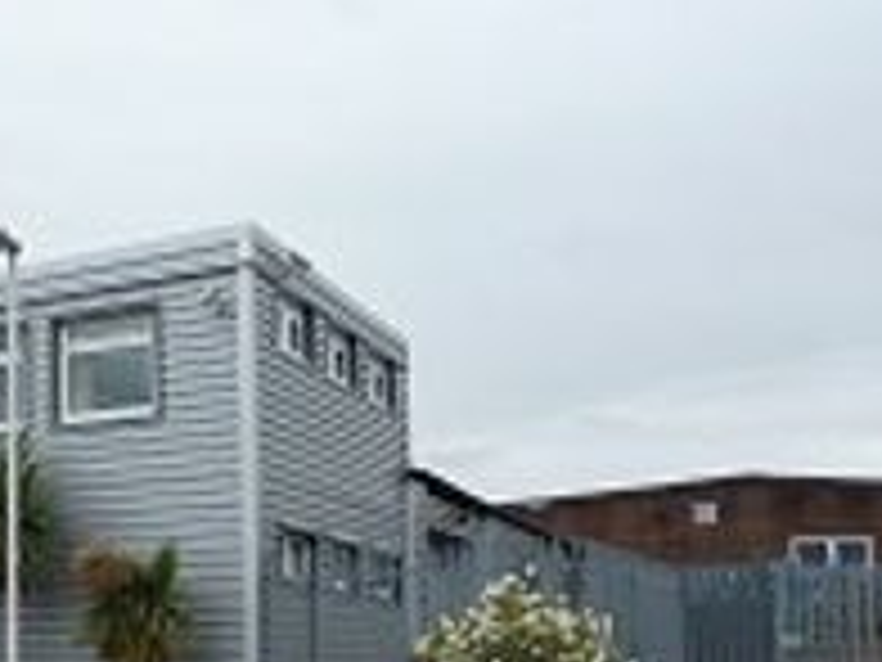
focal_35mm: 51
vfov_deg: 28.0
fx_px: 1299
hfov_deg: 34.9
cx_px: 54
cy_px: 527
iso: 80
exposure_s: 1/400
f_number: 4
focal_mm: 4.1
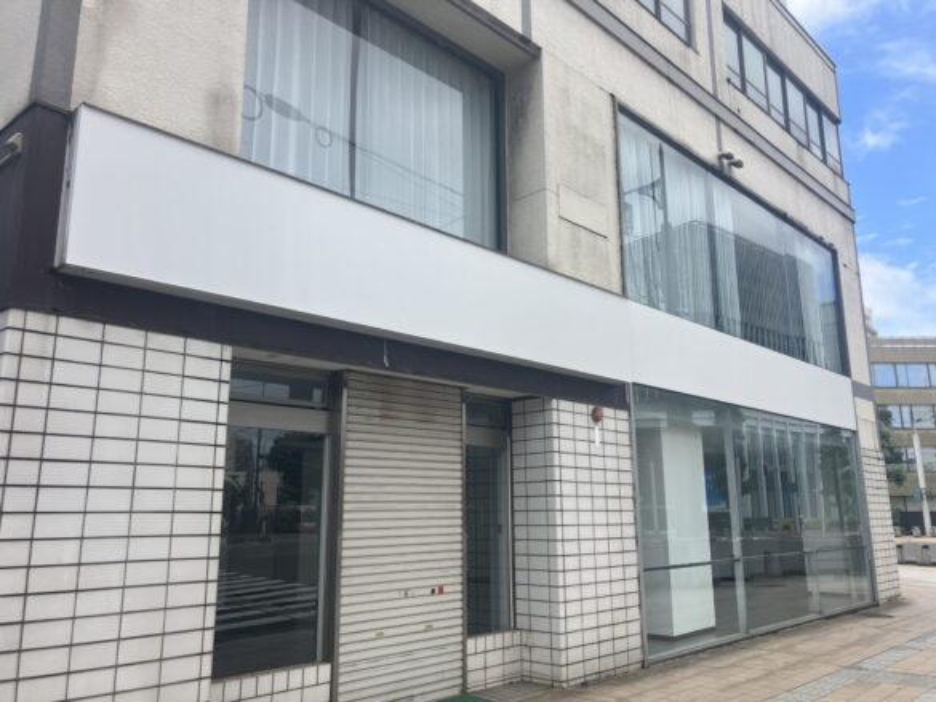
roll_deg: +1.4
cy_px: 351
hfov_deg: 63.4
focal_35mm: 28
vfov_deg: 49.8
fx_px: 757
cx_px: 468
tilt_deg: +12.7
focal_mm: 3.99
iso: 32
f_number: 1.8
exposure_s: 1/1567
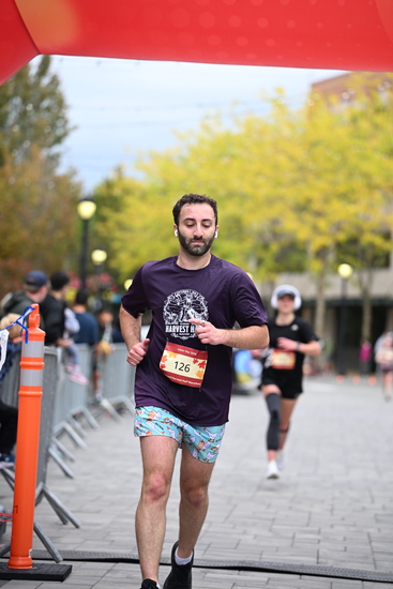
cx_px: 196
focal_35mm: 115
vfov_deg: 17.8
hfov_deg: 11.9
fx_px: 1882
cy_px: 294
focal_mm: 115
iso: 640
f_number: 2.8
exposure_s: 1/2000
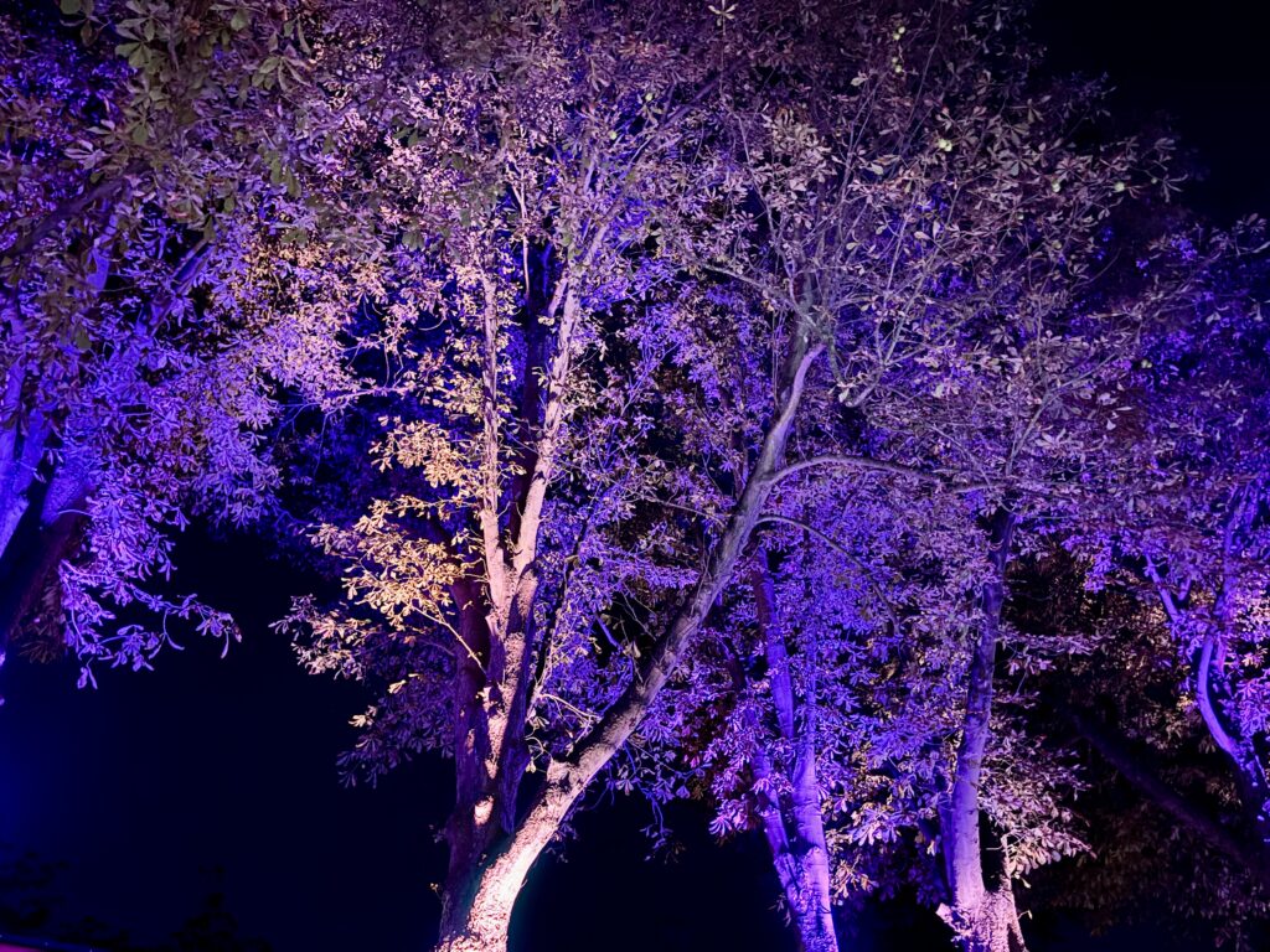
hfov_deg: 67.3
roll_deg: +2.5
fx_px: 954
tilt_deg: +40.9
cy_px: 476
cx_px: 635
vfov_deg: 53.1
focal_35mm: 26
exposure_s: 1/9
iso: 800
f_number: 1.6
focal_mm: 5.96
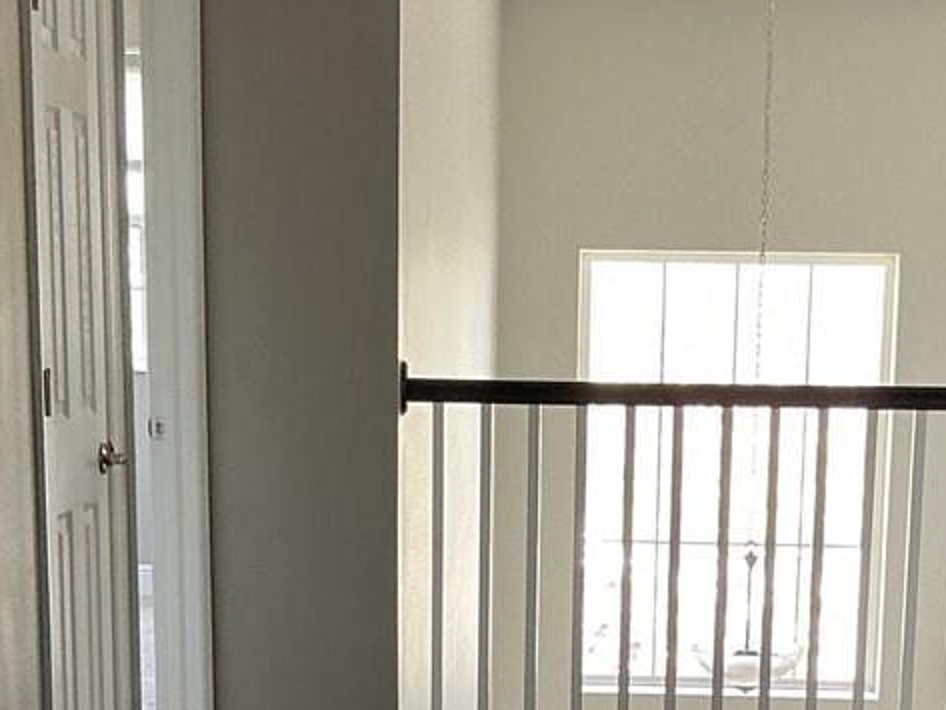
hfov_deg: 20.0
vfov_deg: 14.5
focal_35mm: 98
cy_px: 896
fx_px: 2679
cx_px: 538
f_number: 1.8
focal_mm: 3
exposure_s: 1/60
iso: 125
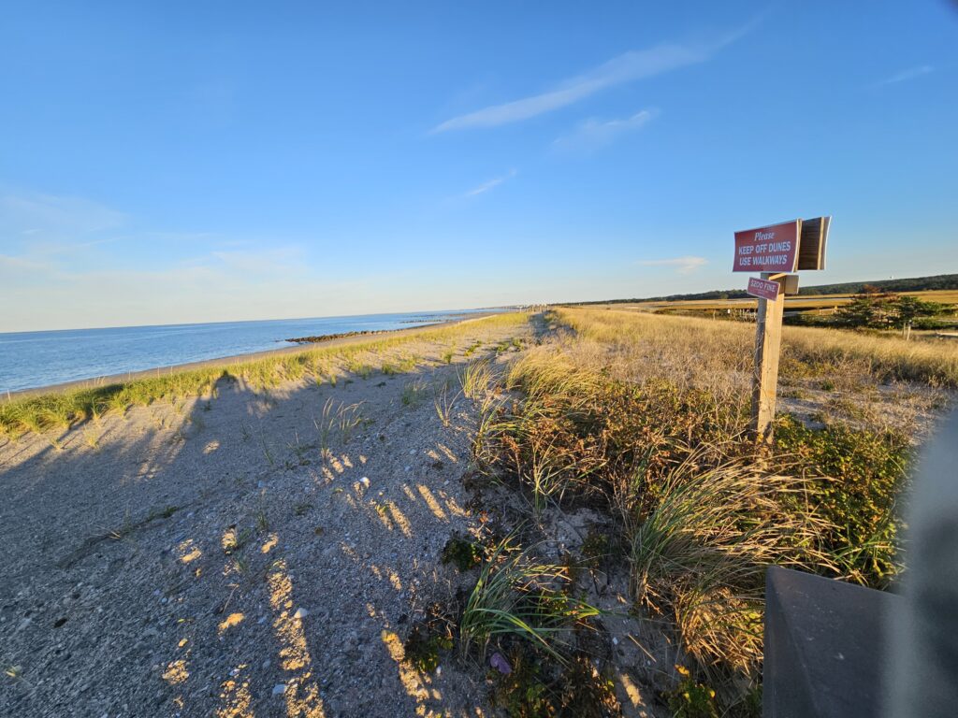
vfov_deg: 89.9
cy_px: 359
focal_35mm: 13
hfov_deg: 106.2
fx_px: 360
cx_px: 479
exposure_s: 1/950
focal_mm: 2.2
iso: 50
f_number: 2.2
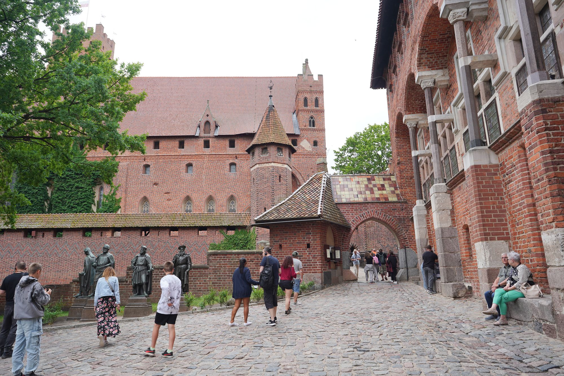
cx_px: 282
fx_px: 376
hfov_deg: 73.7
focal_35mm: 24
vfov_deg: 53.1
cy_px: 188
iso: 100
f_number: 6.3
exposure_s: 1/100
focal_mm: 24
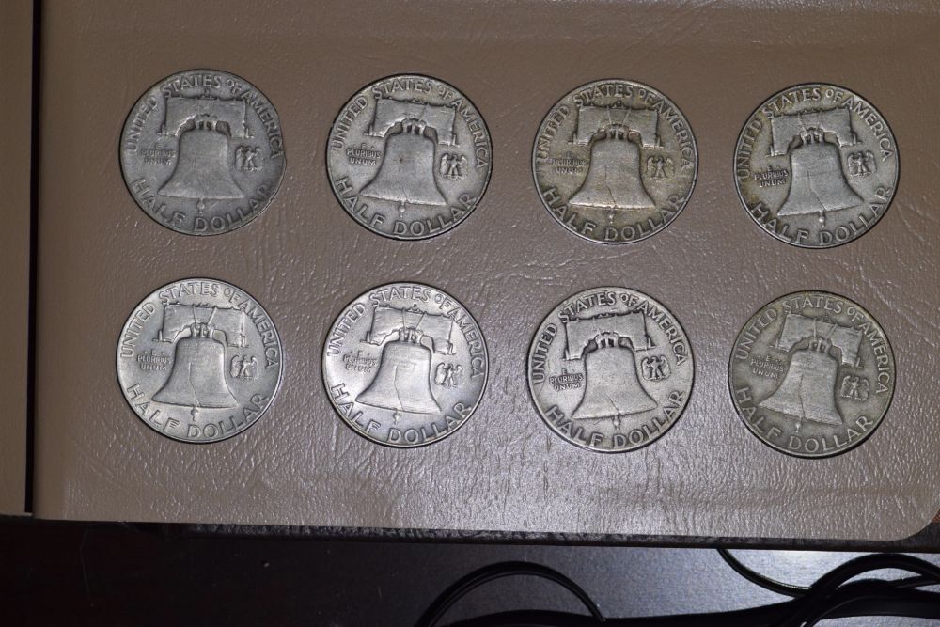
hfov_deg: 15.2
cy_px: 314
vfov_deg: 10.2
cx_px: 470
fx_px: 3525
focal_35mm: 135
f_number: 8
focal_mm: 90
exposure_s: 1/160
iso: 1600
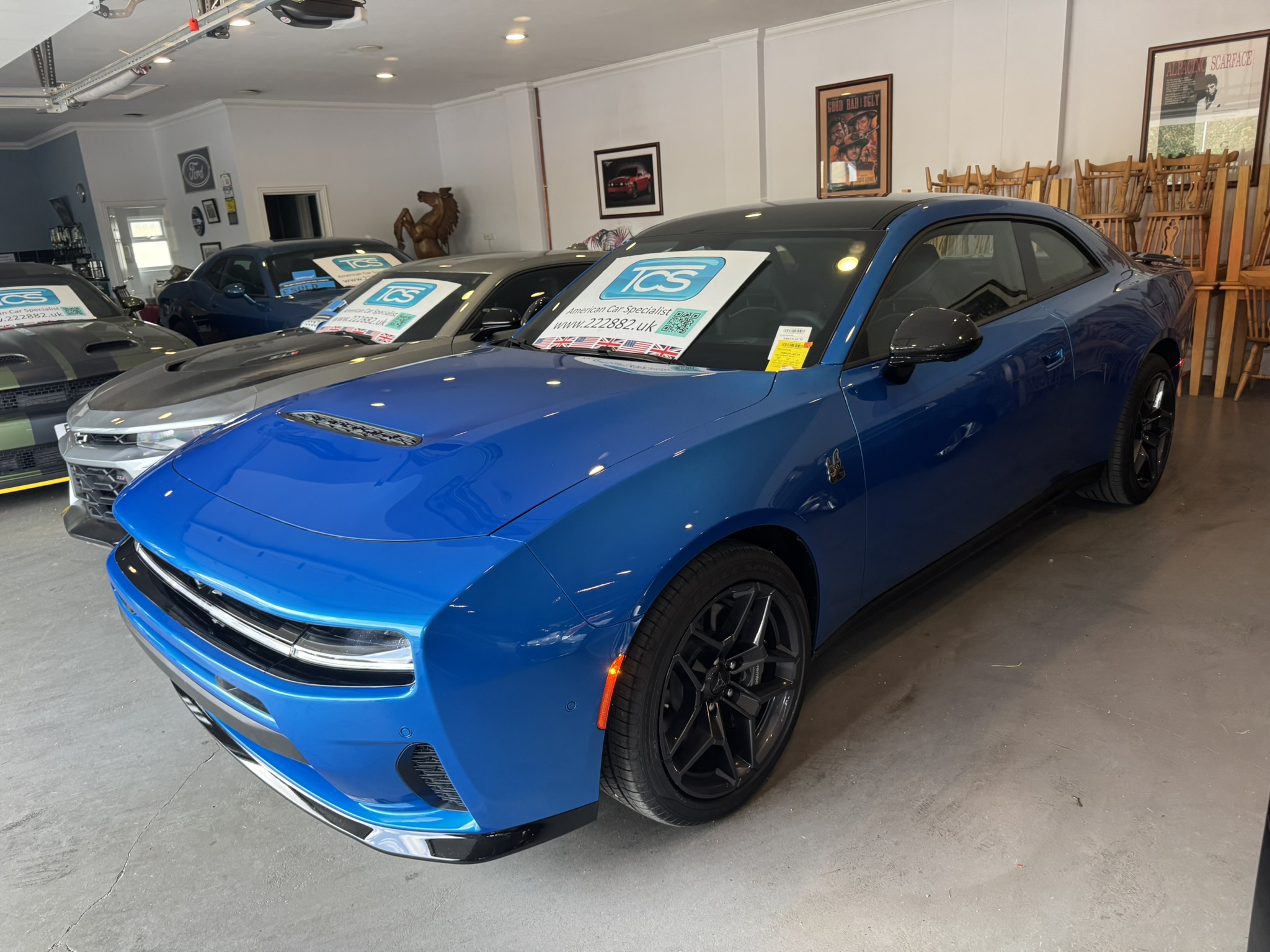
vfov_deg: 56.8
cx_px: 635
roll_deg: +3.3
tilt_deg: -16.0
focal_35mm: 24
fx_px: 881
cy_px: 476
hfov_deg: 71.6
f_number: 1.78
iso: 200
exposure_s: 1/100
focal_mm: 6.76
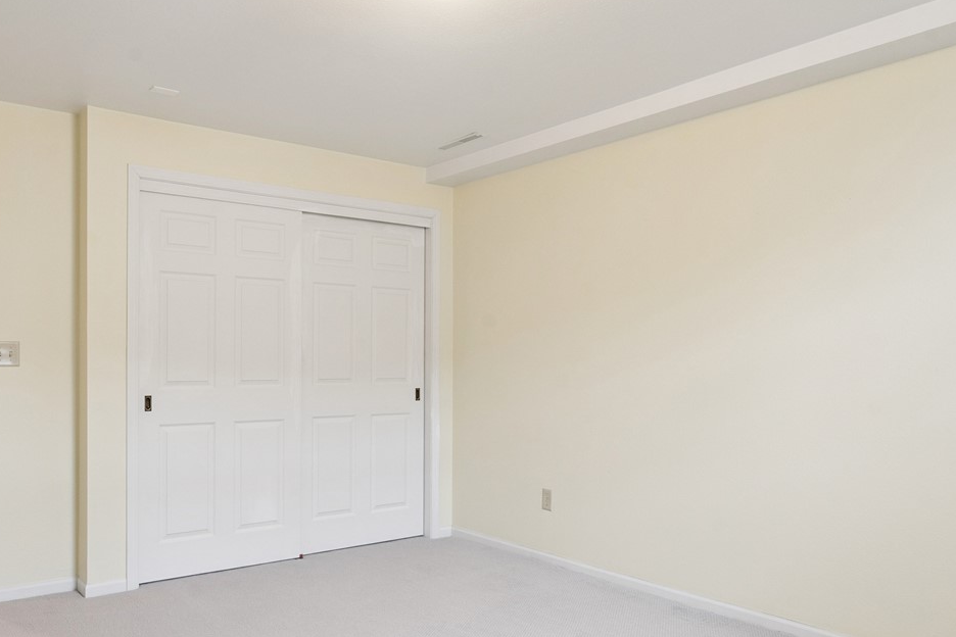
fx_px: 770
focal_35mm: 29
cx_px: 443
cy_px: 351
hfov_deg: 63.6
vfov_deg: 44.9
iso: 400
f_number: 10
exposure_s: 1/3.33
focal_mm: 16
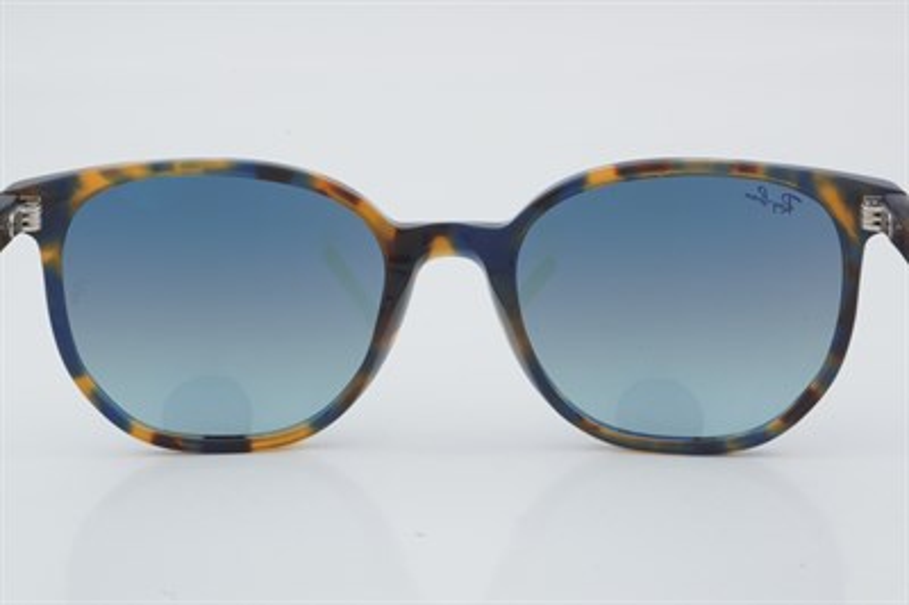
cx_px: 454
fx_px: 2081
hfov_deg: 24.6
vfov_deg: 16.5
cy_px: 302
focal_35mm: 82
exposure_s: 1/4
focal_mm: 55
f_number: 29
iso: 100
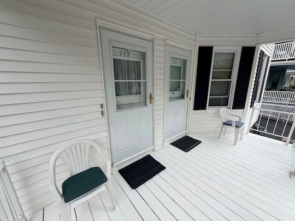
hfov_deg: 102.1
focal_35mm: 14
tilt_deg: -13.4
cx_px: 148
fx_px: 119
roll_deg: +1.0
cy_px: 110
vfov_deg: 85.7
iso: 40
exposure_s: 1/549
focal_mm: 2.22
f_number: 2.2
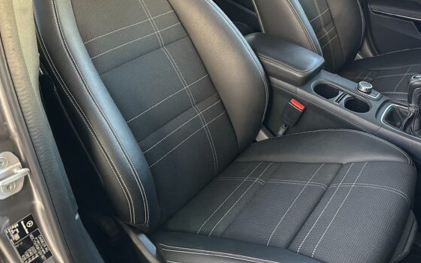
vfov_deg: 34.2
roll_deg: +0.8
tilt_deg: -21.4
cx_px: 287
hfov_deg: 52.8
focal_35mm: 36
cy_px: 49
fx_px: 413
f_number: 1.78
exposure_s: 1/60
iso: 400
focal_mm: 6.86
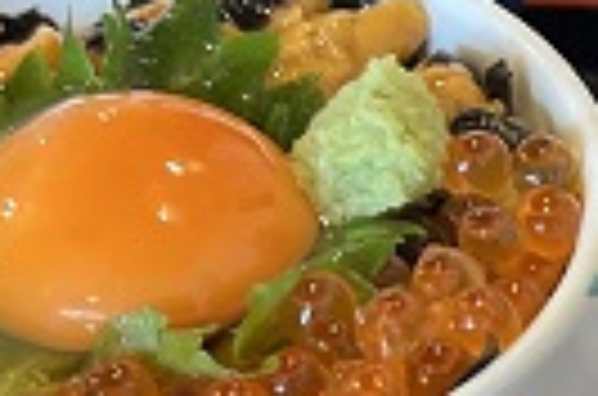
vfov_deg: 8.0
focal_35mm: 166
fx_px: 2751
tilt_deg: -45.7
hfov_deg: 11.7
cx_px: 955
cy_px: 619
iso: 400
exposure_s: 1/60
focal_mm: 5.7
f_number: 1.5
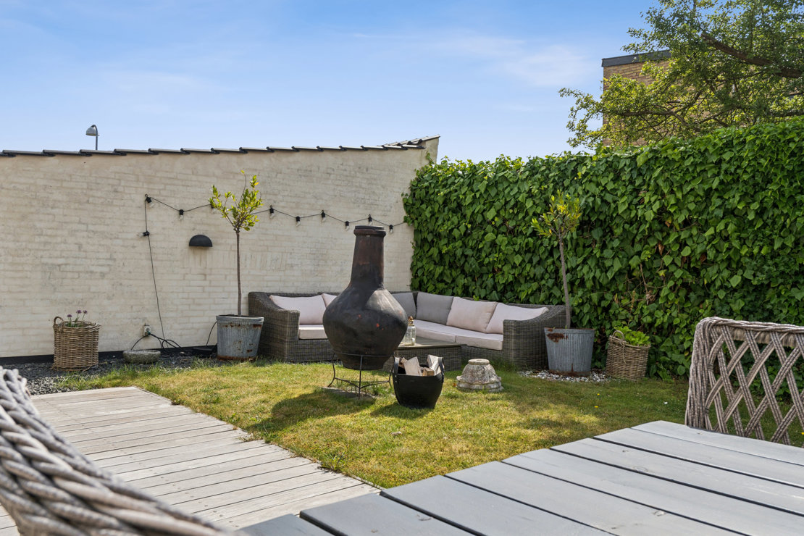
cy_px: 268
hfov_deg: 61.9
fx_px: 670
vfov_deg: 43.6
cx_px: 402
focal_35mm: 30
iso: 200
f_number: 8
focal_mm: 20
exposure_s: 1/400
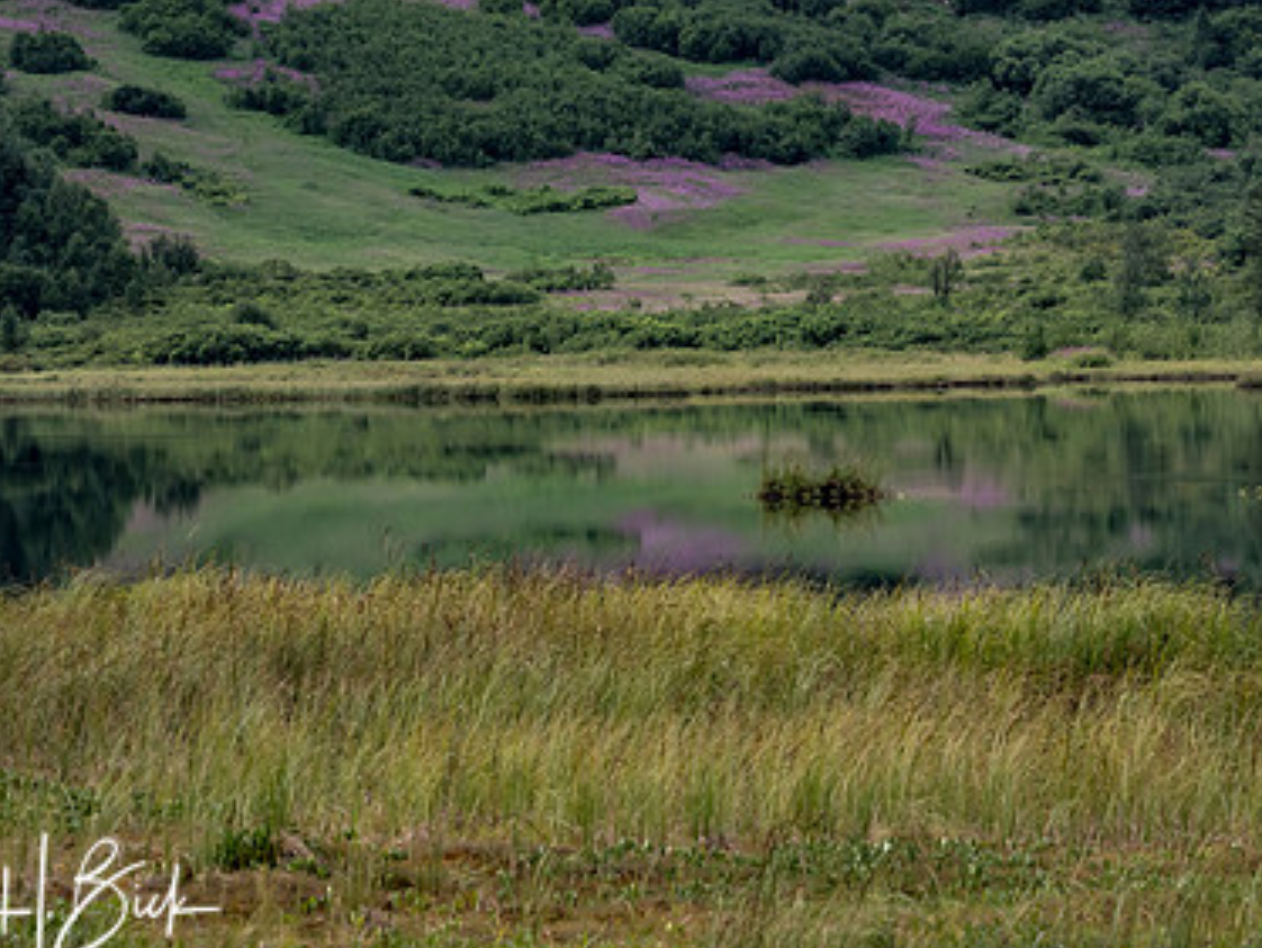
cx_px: 719
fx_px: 8938
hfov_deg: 8.1
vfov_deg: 6.1
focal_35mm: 245
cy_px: 356
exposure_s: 1/200
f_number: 7.1
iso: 320
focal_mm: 79
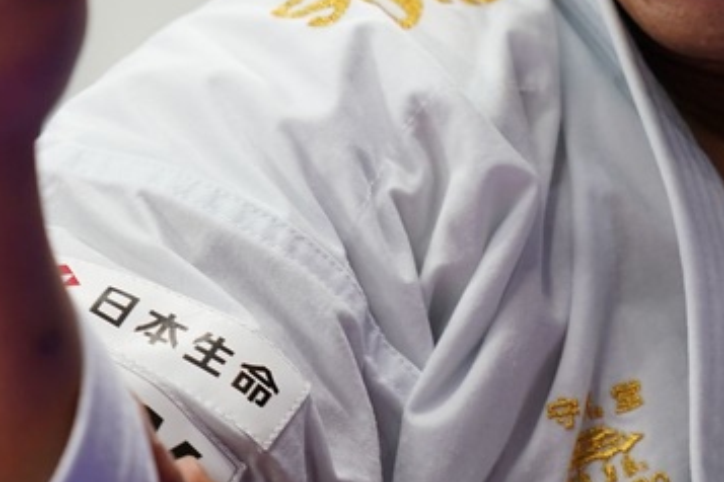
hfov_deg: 1.5
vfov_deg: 1.0
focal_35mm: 1344
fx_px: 27027
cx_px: 204
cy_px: -129
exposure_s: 1/320
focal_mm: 400
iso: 500
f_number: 2.8
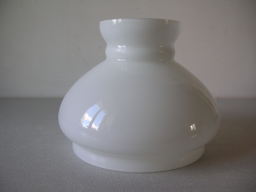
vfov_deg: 40.6
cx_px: 128
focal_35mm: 35
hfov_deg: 52.7
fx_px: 259
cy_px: 96
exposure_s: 1/44.3
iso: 50
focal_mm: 5.8
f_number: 2.8
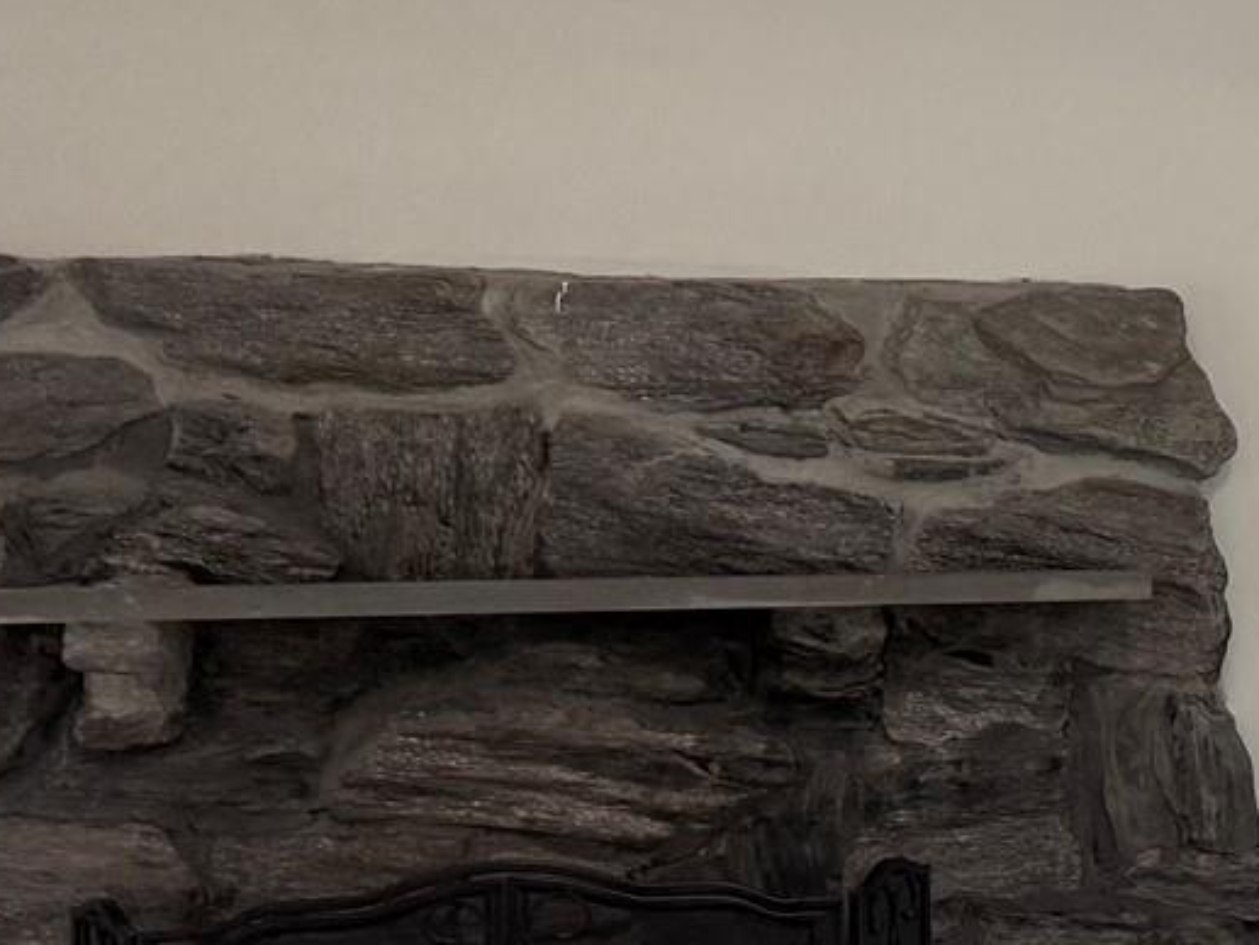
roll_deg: +1.3
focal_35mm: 95
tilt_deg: +0.3
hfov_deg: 17.0
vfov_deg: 15.6
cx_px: 2267
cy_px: 497
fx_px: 3456
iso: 200
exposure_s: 1/60
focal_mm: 6.76
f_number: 1.78
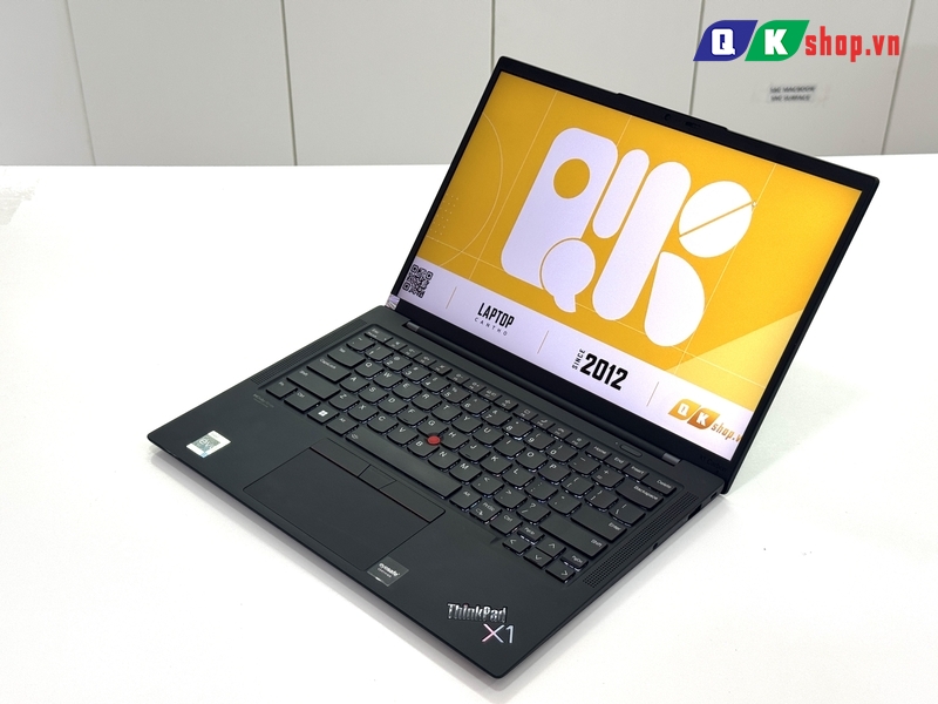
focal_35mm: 48
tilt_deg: -34.5
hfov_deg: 39.7
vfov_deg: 30.3
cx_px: 469
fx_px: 1301
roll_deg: +0.8
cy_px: 352
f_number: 1.78
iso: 50
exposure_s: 1/121
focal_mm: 6.76
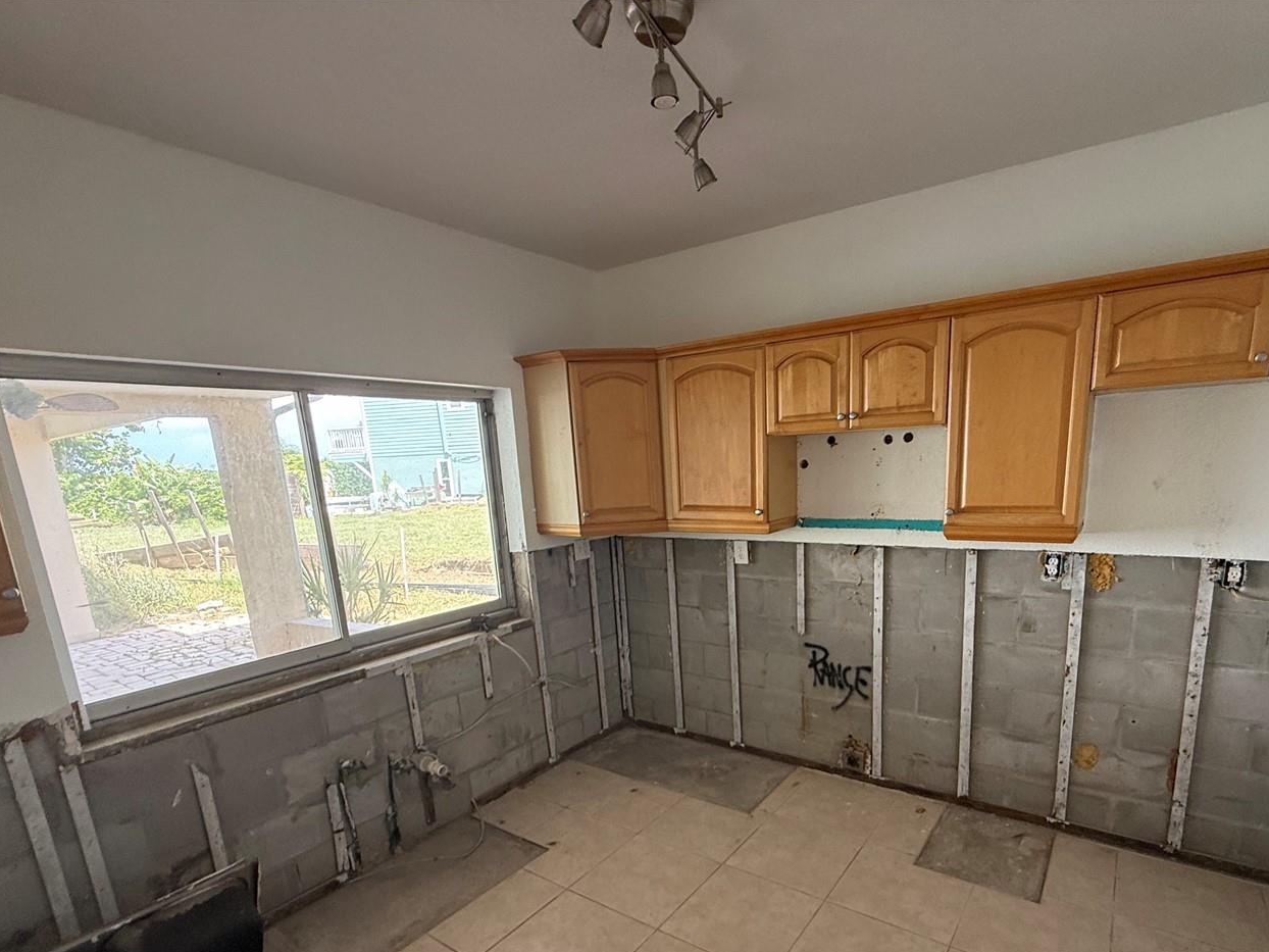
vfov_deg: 70.2
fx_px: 660
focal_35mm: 18
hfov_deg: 87.5
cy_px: 608
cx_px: 699
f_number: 2.2
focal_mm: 2.22
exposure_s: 1/99
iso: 100
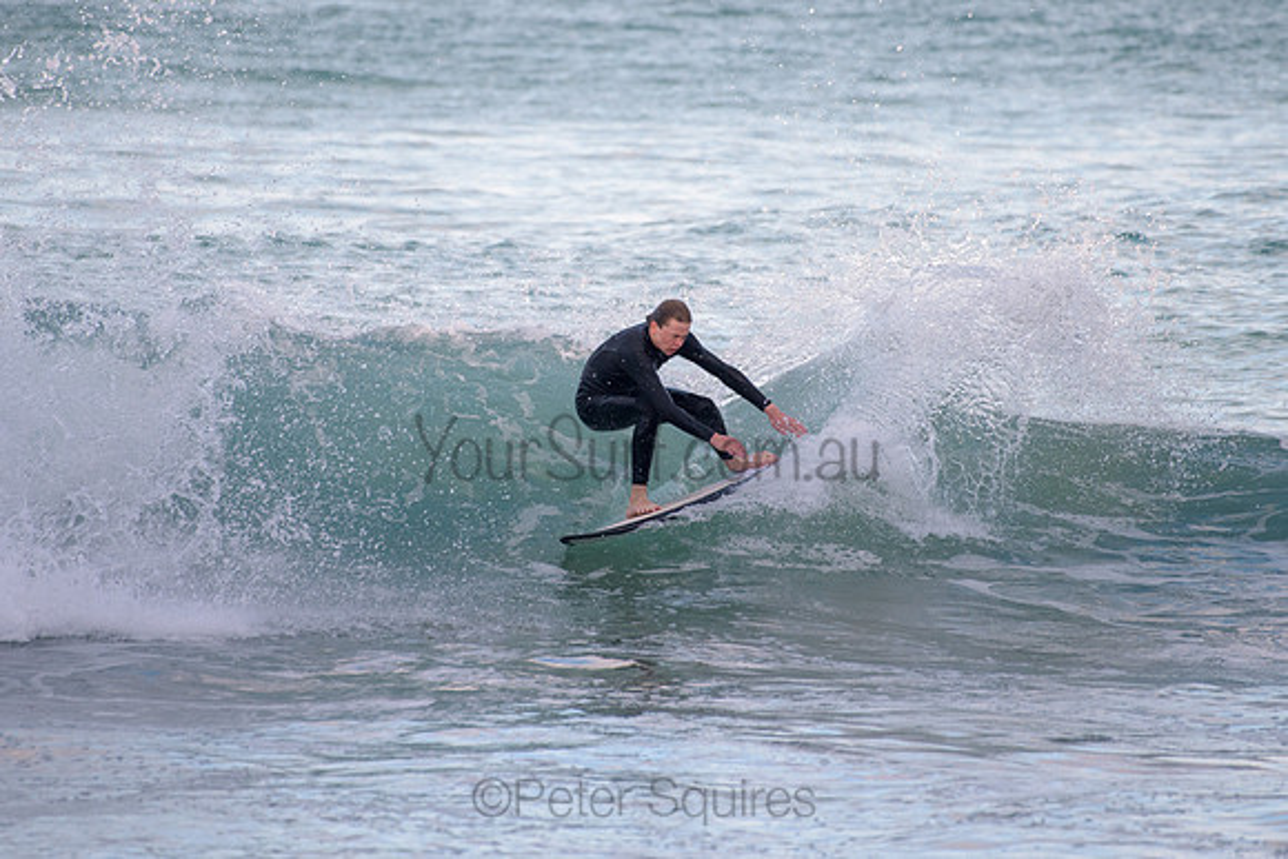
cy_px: 343
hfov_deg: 3.4
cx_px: 658
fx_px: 21946
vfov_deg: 2.2
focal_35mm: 613
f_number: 5.6
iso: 450
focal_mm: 500
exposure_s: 1/2000
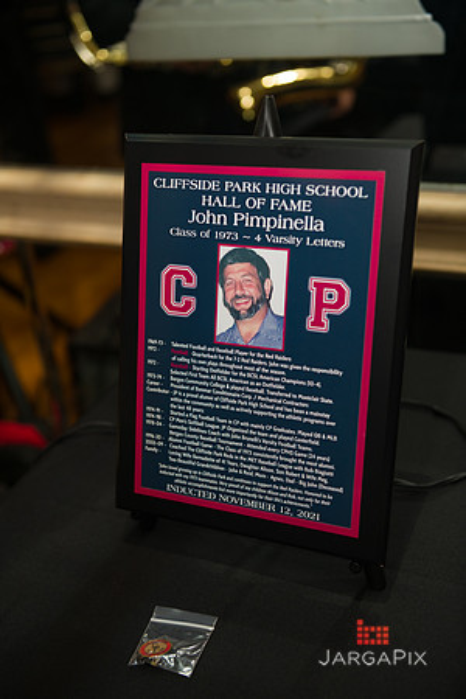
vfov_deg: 41.1
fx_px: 932
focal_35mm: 48
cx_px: 233
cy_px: 350
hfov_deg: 28.1
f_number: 3.2
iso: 400
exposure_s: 1/200
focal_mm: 48
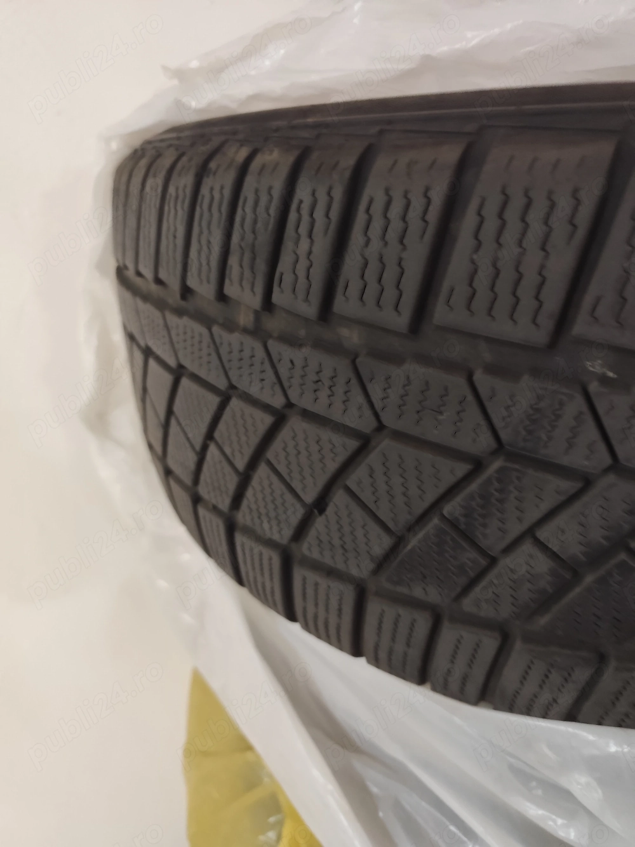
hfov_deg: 58.9
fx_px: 563
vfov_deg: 73.9
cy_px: 424
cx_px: 318
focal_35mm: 23
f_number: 1.65
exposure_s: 1/14.3
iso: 3200
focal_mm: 6.19
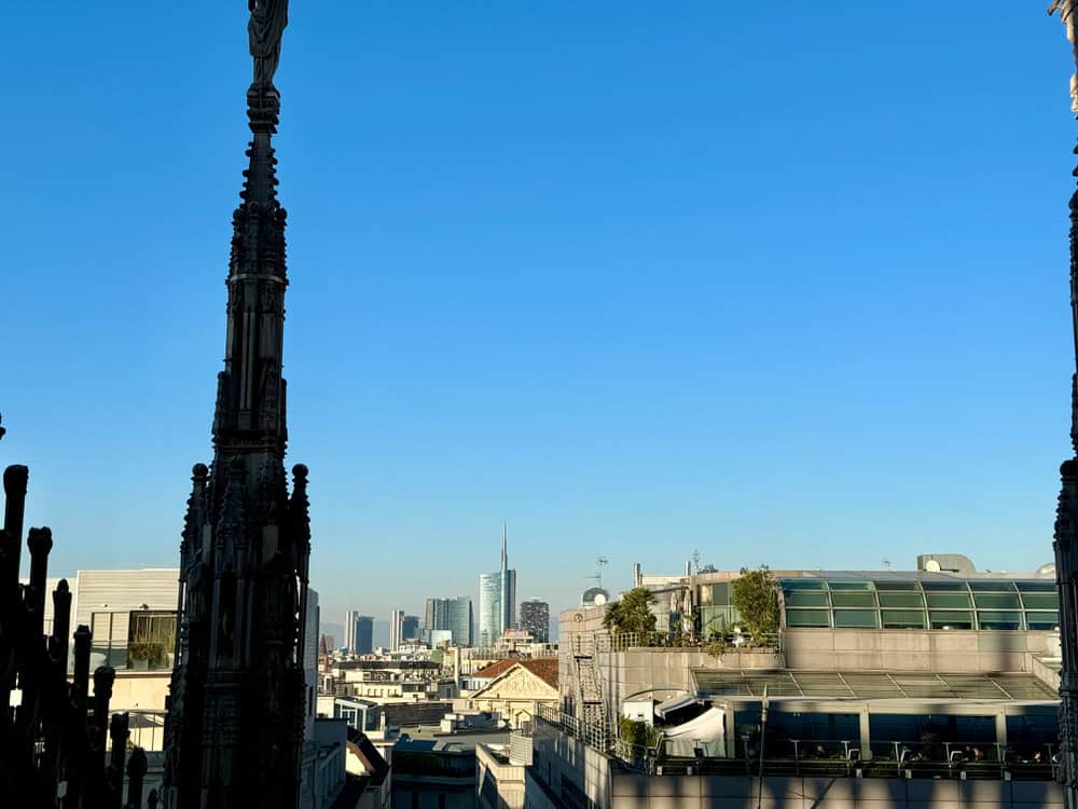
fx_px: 1495
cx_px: 539
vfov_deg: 30.3
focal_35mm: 48
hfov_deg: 39.7
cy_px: 404
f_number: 1.8
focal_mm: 6.9
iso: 64
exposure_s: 1/4975
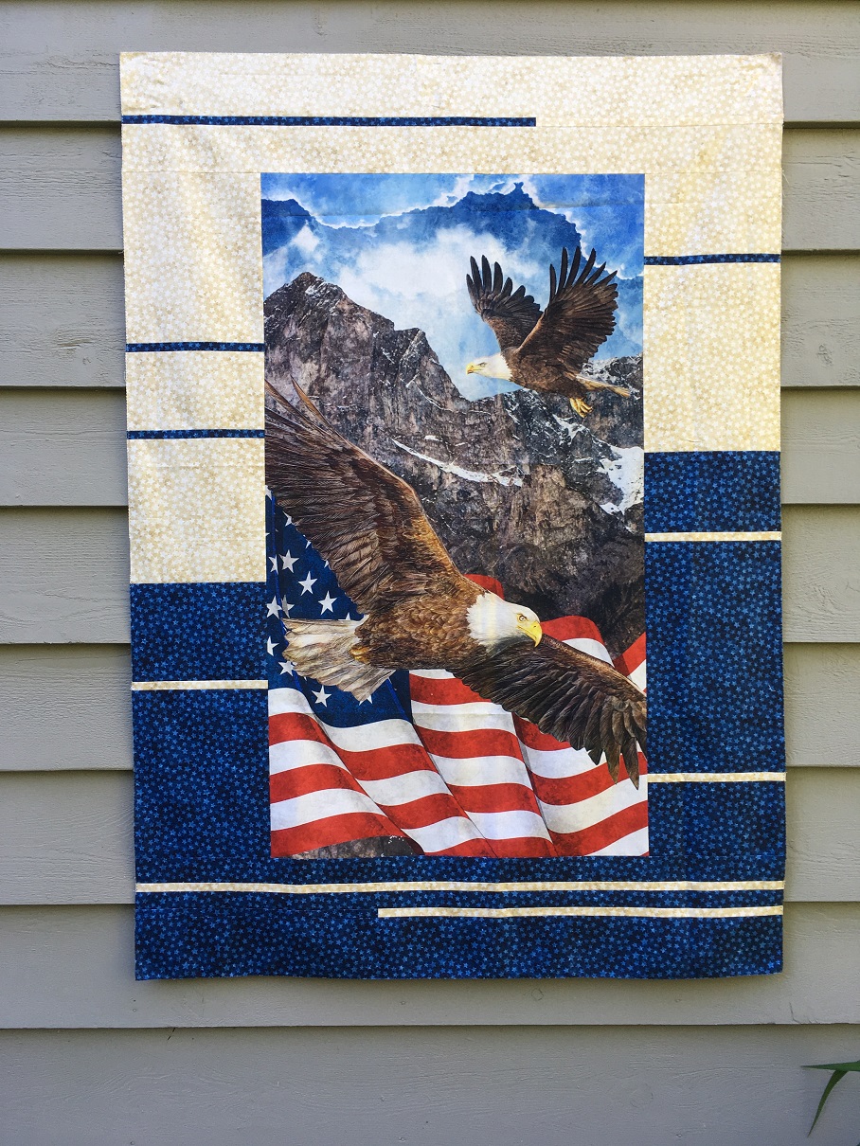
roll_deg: +0.2
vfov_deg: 61.6
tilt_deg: -1.0
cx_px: 430
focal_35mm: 29
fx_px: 960
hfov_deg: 48.2
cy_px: 573
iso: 25
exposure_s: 1/60
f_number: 2.2
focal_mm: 4.15
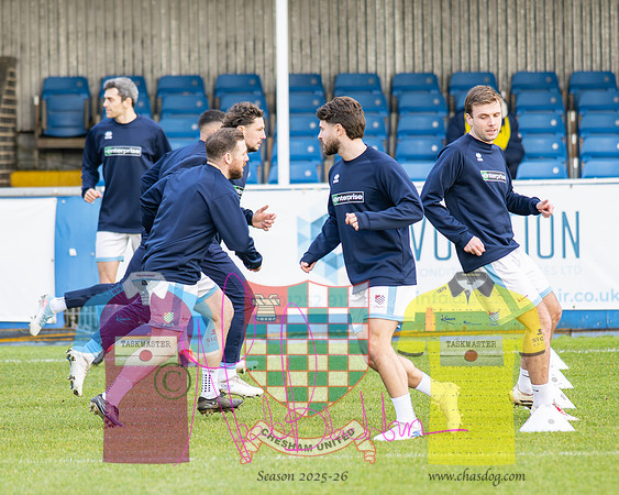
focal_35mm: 371
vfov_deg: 4.2
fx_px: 6786
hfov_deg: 5.2
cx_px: 329
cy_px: 278
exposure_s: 1/1600
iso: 400
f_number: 1.8
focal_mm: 135
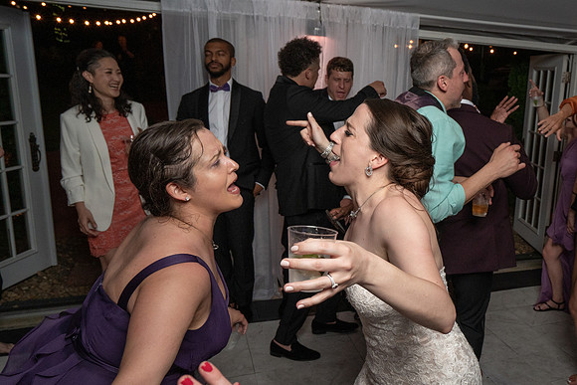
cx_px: 426
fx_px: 508
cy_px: 199
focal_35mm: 32
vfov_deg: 41.5
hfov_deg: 56.5
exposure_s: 1/200
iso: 2000
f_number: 5.6
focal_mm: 21
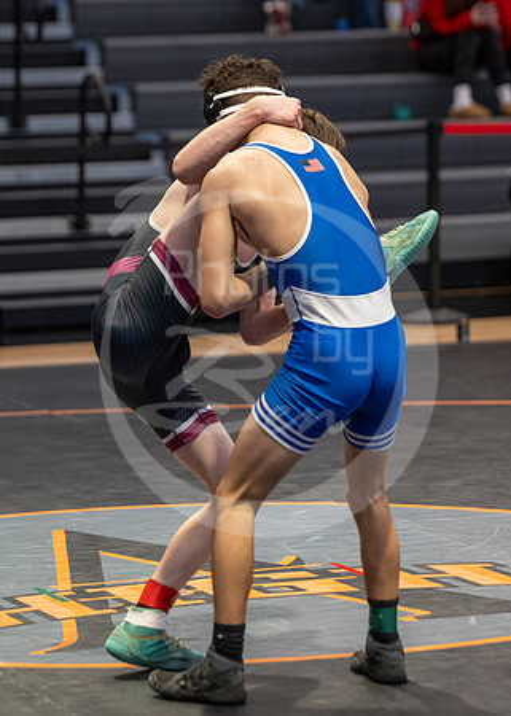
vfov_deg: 10.4
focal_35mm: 194
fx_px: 3946
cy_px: 368
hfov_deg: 7.4
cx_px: 242
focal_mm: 115
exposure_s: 1/1000
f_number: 2.8
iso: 3200
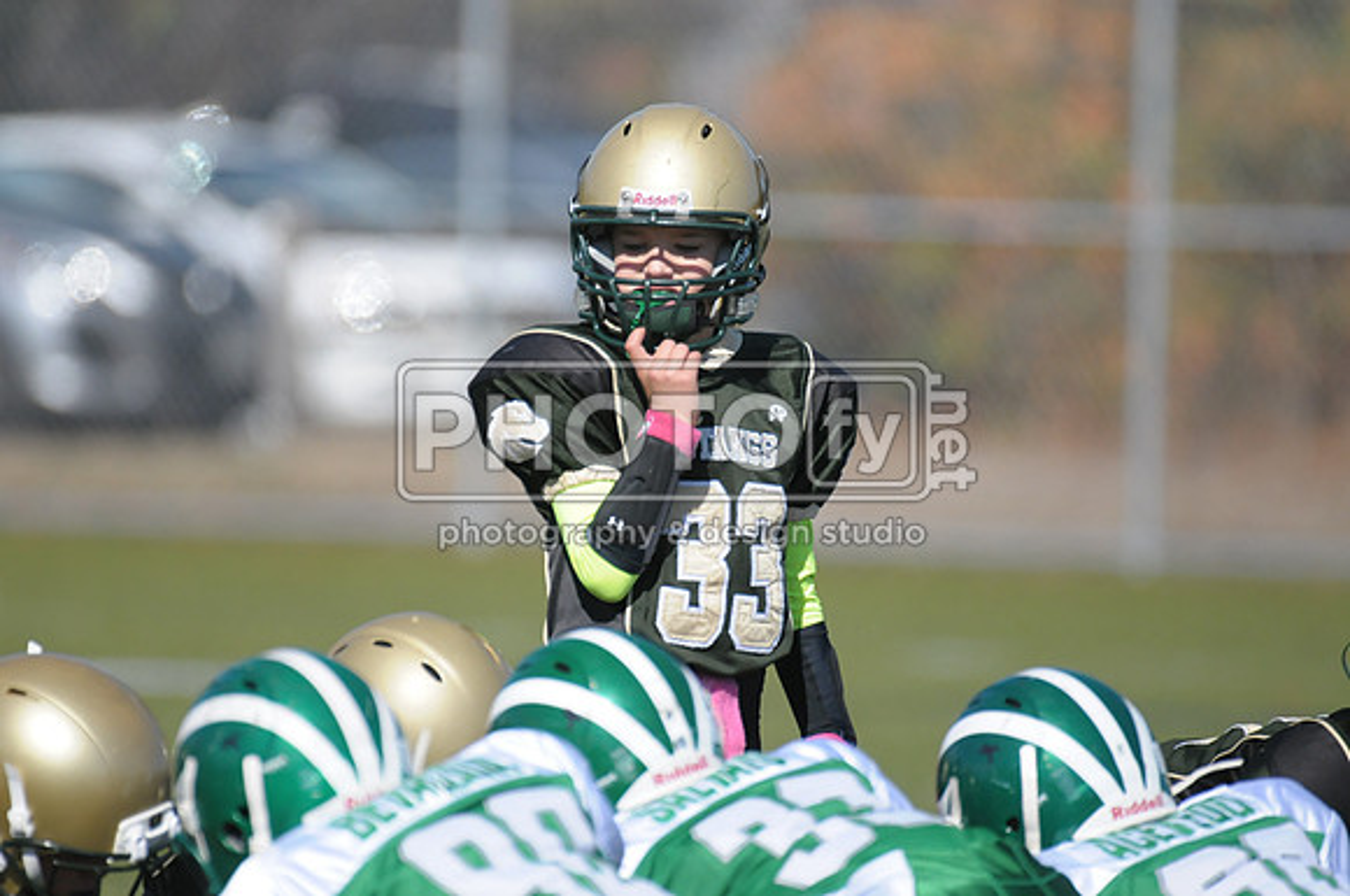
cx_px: 675
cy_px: 448
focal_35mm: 600
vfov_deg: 2.3
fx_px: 22468
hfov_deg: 3.4
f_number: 4
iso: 1000
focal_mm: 400
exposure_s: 1/8000
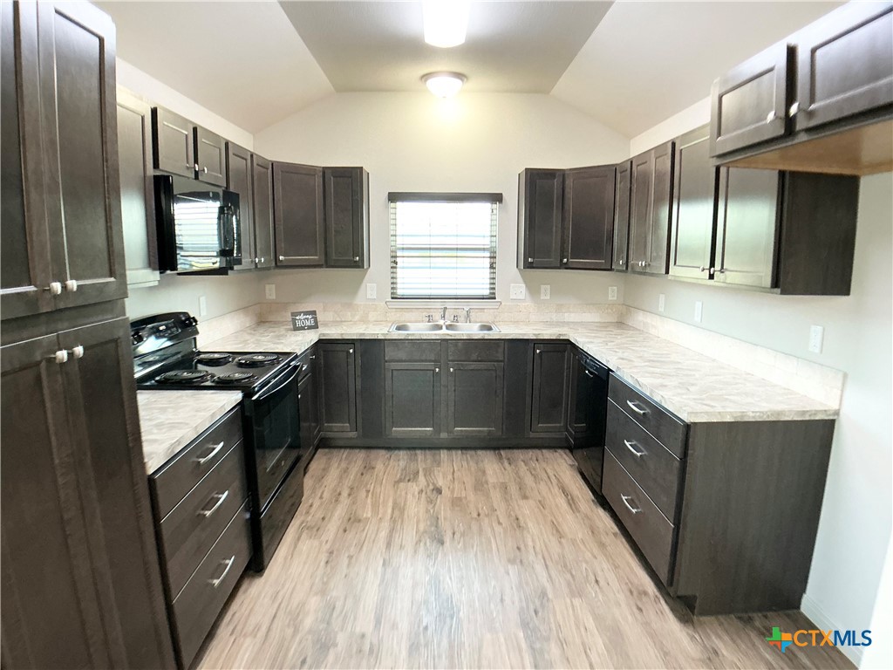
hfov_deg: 63.4
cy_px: 335
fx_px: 722
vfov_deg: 49.7
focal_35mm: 28
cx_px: 446
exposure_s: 1/60
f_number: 1.8
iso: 125
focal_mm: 3
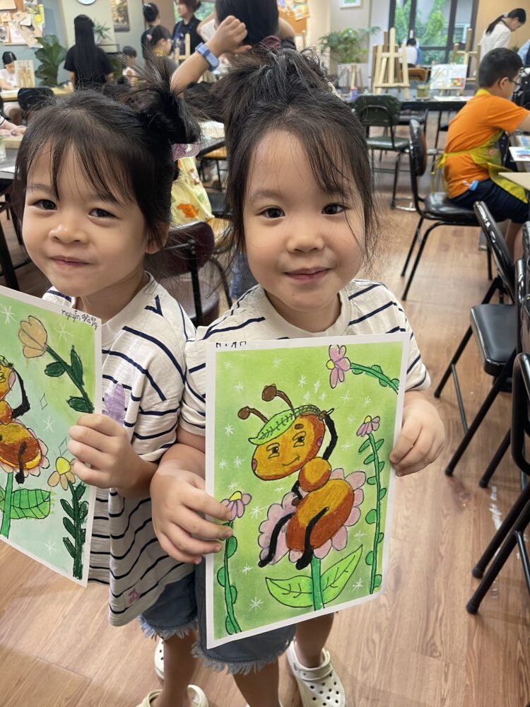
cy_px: 354
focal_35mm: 25
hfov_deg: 54.9
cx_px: 265
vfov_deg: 69.4
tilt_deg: -31.0
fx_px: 510
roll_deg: +1.2
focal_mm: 5.1
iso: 125
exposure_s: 1/93
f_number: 1.6
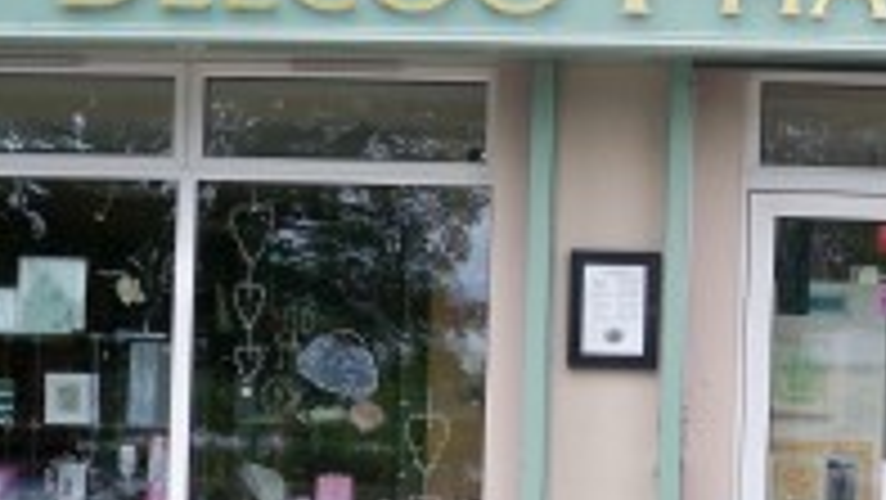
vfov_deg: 12.1
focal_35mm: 99
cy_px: 477
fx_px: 2327
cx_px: 787
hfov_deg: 21.1
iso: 64
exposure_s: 1/400
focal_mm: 6.3
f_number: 3.1
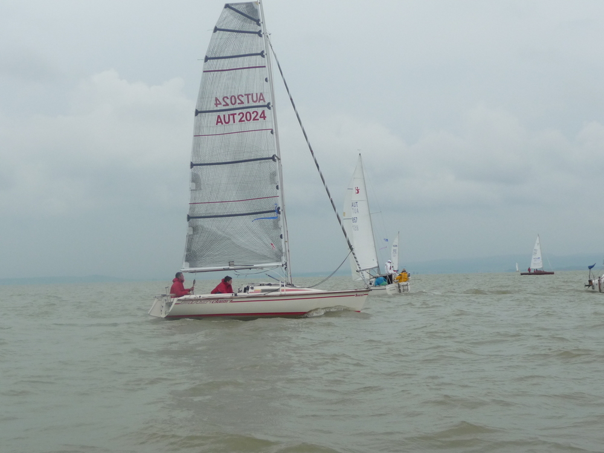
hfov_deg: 31.7
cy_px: 226
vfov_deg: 24.0
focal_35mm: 61
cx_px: 302
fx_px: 1064
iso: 125
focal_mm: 9.3
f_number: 4.3
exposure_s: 1/500
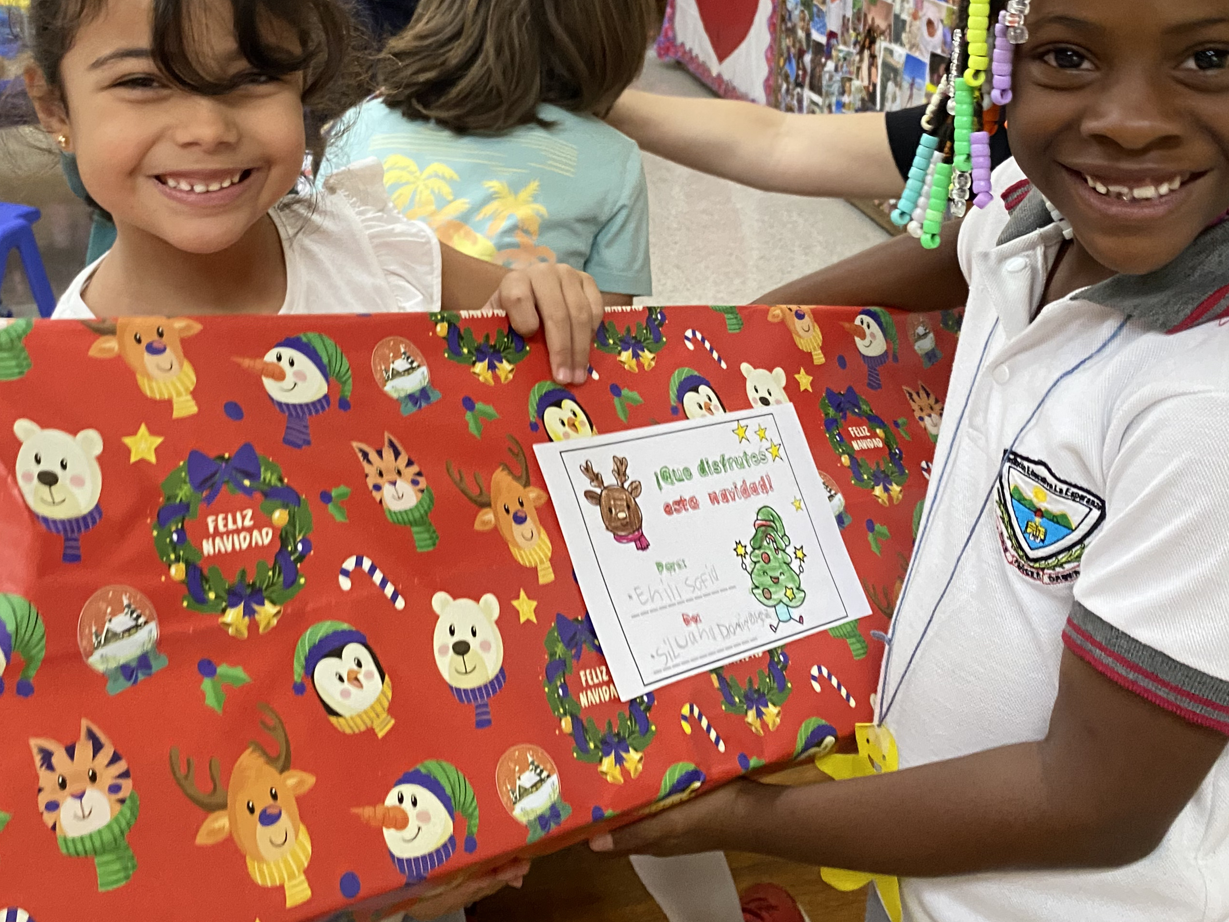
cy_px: 242
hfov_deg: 45.8
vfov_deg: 34.5
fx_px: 1456
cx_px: 582
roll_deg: +0.2
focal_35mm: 41
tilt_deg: -18.9
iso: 320
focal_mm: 4.25
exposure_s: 1/60
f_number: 1.8
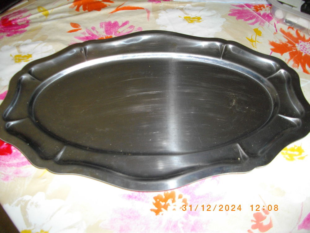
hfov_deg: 56.8
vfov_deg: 44.2
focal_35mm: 32
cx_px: 155
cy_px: 116
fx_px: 287
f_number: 2.9
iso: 200
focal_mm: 5.7
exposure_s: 1/50
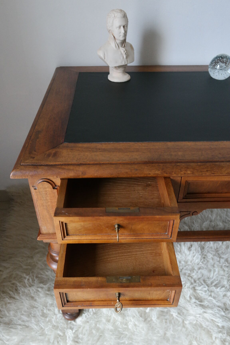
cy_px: 172
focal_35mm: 30
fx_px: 287
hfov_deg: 43.6
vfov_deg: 61.9
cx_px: 115
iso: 1600
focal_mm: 20
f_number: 5.6
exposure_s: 1/30
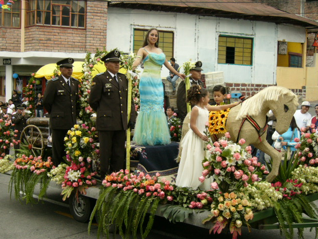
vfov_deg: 31.5
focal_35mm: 46
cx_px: 160
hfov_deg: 41.2
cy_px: 120
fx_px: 423
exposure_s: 1/500
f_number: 3.2
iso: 100
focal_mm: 7.5
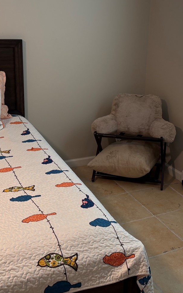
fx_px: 359
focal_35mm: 45
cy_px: 115
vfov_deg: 44.1
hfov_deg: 28.6
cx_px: 102
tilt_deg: -14.0
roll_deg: -1.0
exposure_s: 1/60
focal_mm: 5.96
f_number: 1.6
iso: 80
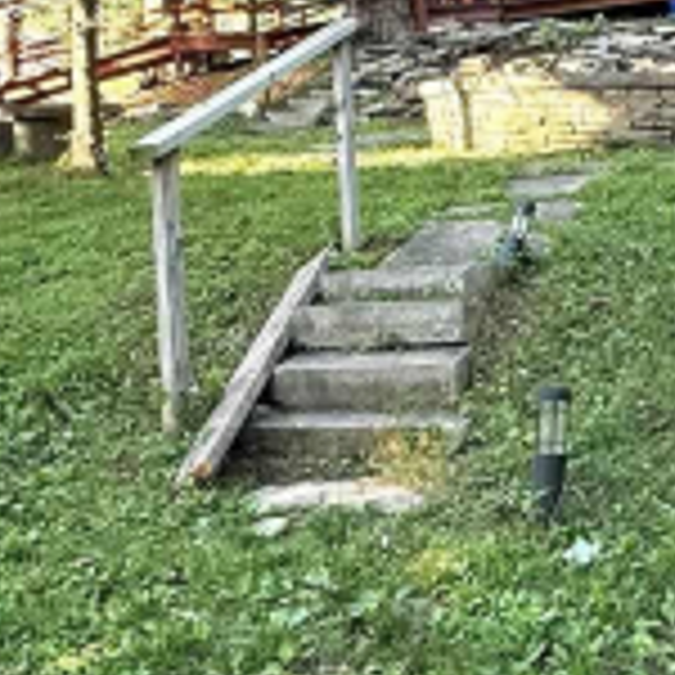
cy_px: 198
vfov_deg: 30.7
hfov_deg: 29.8
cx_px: 610
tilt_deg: -4.9
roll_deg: +1.4
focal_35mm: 55
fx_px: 1213
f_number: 2.2
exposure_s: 1/99
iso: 160
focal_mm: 2.22
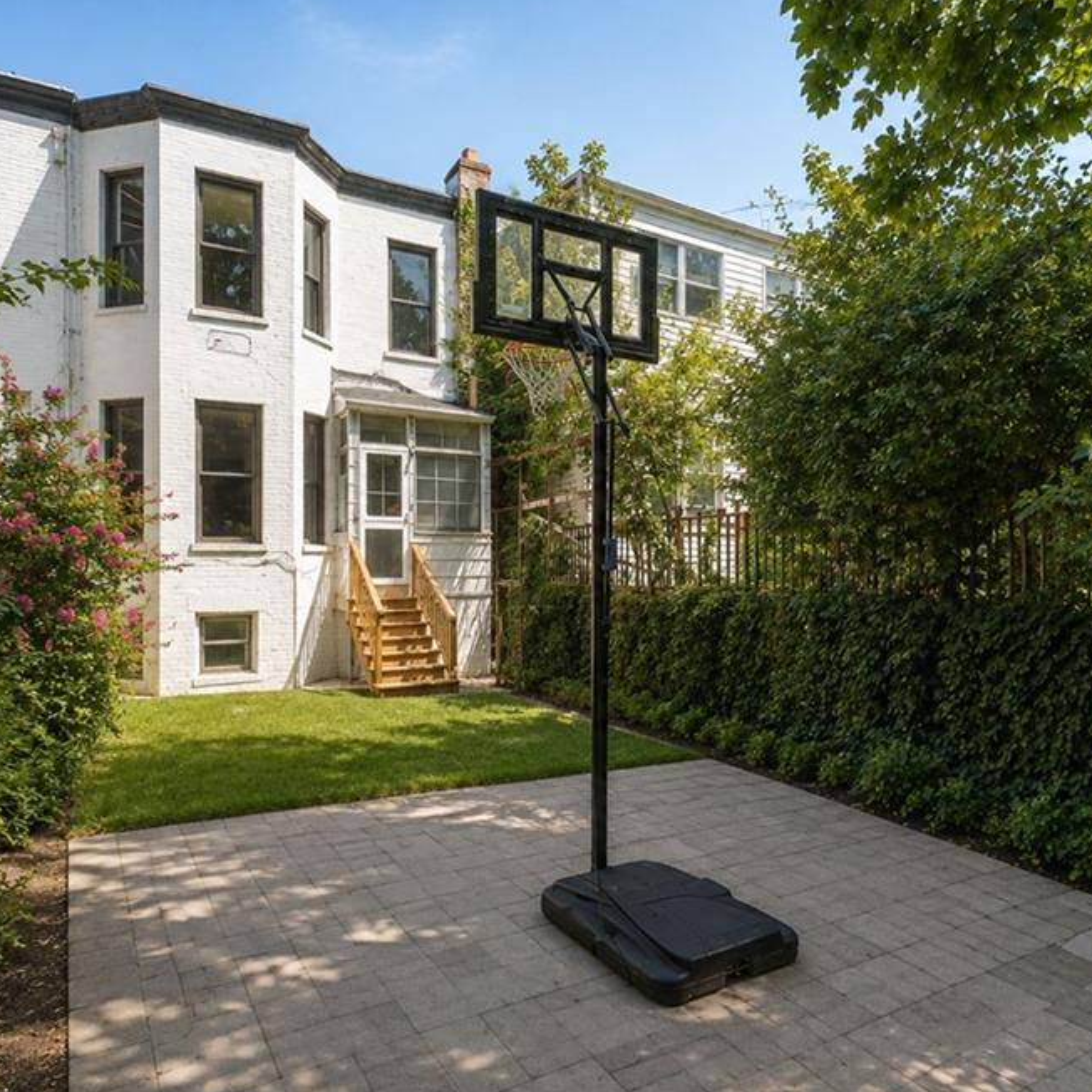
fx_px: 714
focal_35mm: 20
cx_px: 633
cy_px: 529
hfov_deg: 74.3
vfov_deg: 74.8
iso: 400
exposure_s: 1/200
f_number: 10
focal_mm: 10
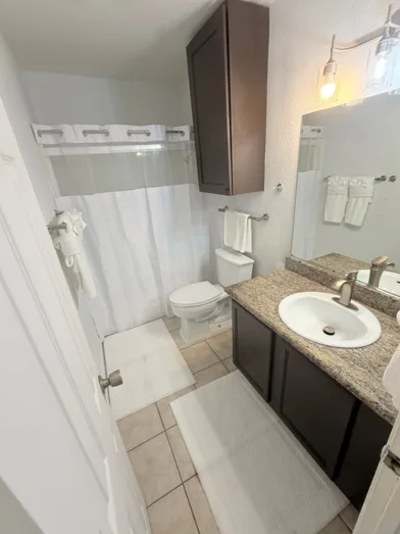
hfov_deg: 81.7
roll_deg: +4.3
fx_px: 231
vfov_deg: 98.2
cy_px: 266
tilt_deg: -22.8
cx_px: 206
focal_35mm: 15
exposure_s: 1/120
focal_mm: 2.22
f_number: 2.2
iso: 250
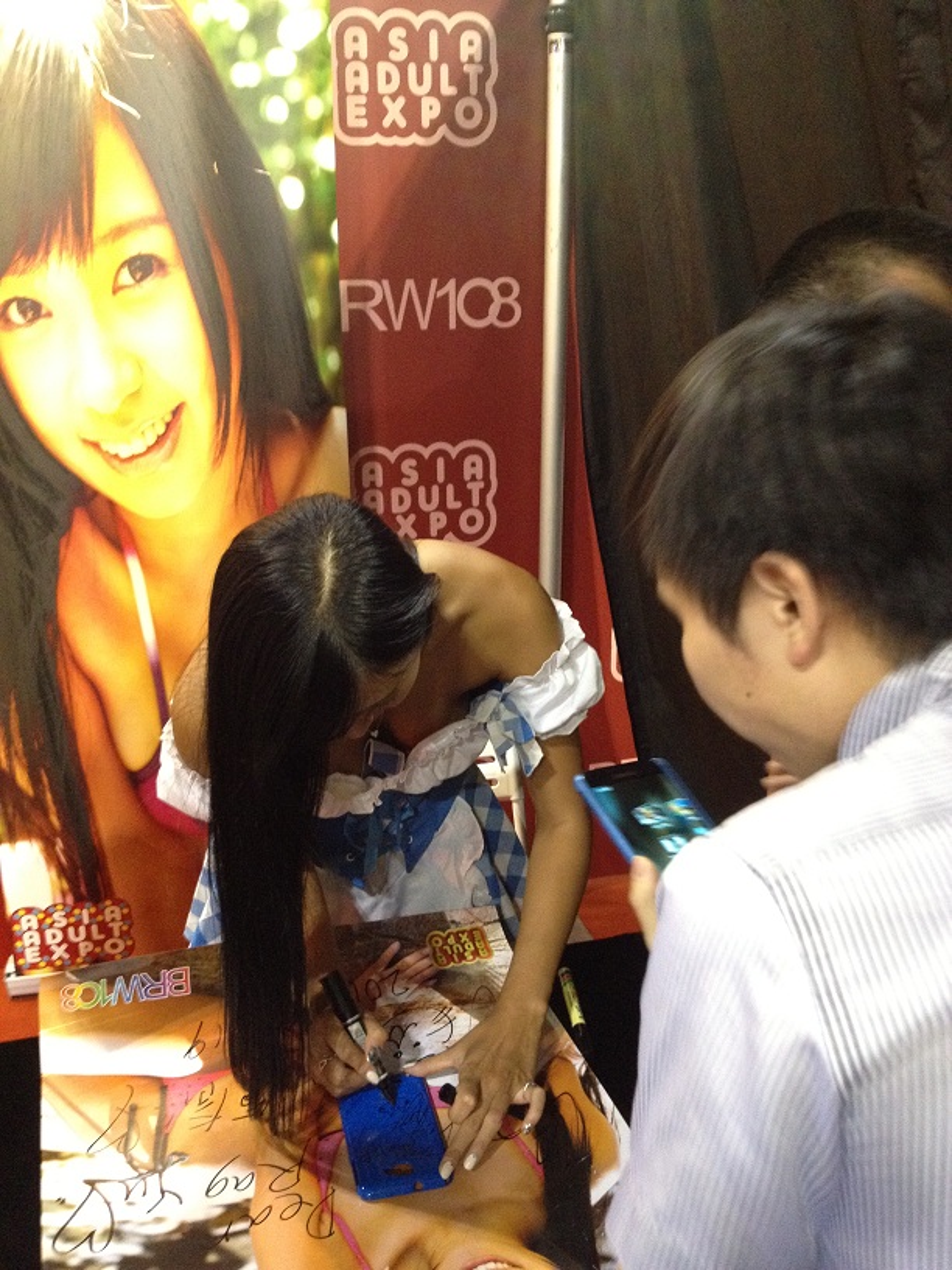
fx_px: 1283
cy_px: 635
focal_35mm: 35
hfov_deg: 40.7
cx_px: 476
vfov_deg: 52.6
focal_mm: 4.28
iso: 400
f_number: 2.4
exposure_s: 1/20
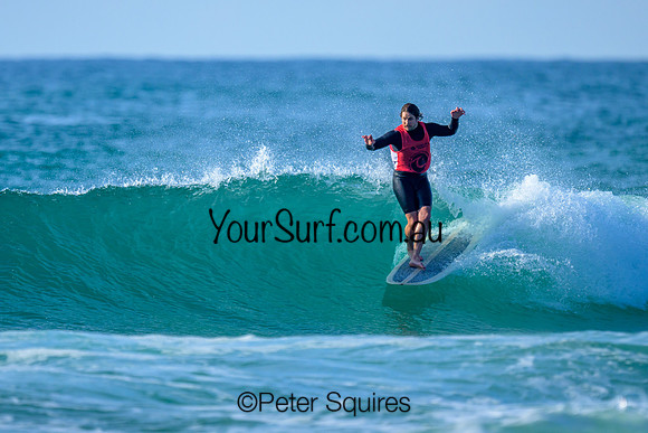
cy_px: 185
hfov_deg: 1.9
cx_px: 297
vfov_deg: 1.3
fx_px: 19803
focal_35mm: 1100
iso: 400
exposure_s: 1/2000
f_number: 6.3
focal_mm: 800
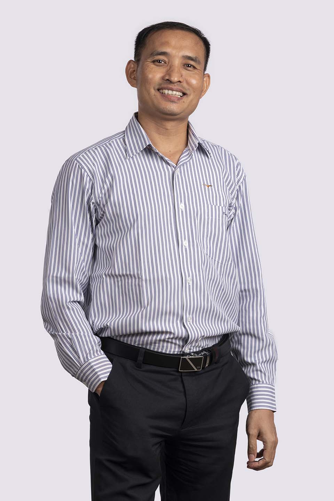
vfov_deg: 19.5
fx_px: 1461
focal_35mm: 105
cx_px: 167
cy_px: 250
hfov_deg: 13.0
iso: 125
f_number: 10
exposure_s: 1/250
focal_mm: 105
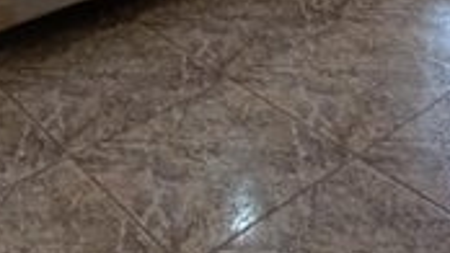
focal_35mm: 64
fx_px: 764
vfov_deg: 15.3
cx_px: 290
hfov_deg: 32.6
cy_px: -250
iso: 200
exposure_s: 1/50
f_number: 2.2
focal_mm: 1.65
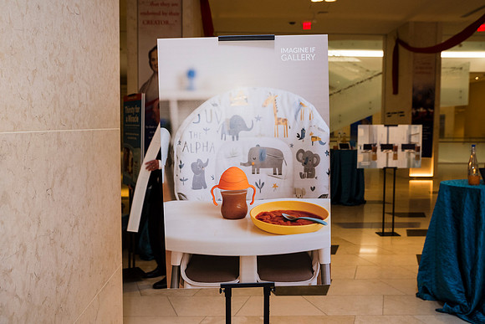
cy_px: 162
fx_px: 472
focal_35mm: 35
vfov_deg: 37.9
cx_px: 242
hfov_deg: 54.4
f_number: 4.5
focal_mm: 35
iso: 800
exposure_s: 1/125
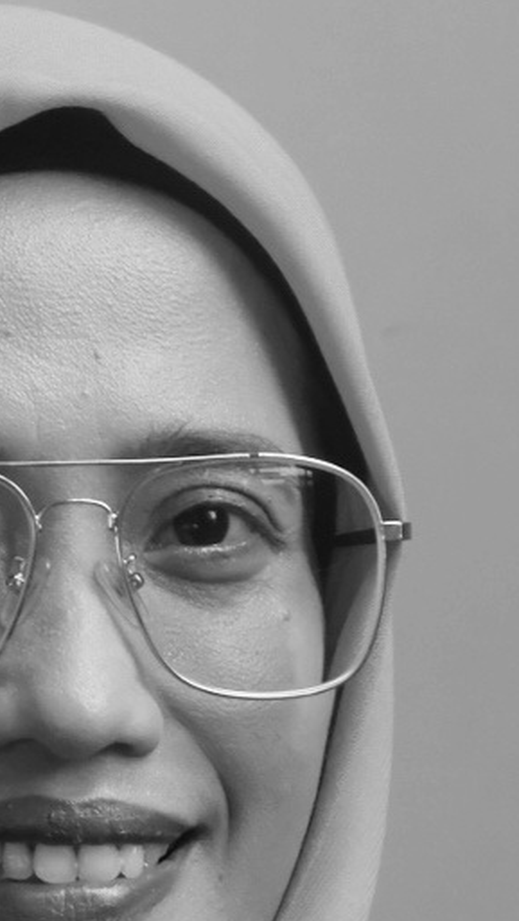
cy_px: 1185
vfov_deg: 11.8
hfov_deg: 6.8
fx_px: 4350
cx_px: -77
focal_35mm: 178
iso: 1000
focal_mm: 35.8
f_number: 4
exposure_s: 1/60.2
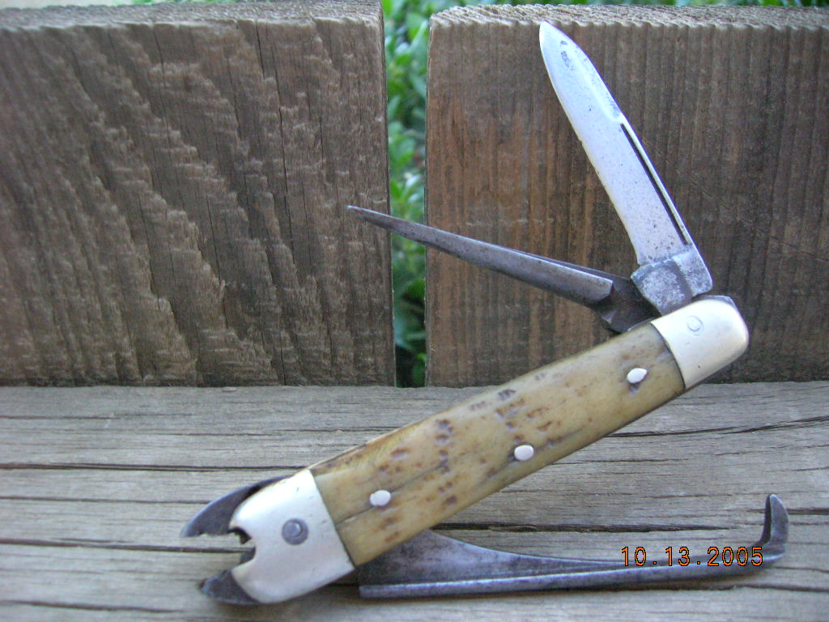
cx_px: 414
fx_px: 814
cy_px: 311
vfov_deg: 41.8
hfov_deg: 54.0
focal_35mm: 34
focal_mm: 5.7
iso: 200
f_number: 2.9
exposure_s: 1/74.3
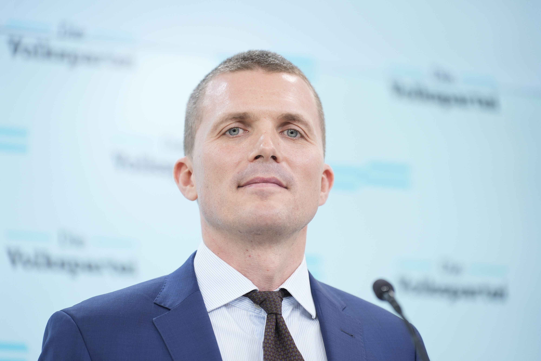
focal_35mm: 150
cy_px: 180
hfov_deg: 13.7
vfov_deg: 9.1
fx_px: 2254
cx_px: 270
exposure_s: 1/400
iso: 640
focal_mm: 150
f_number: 3.2
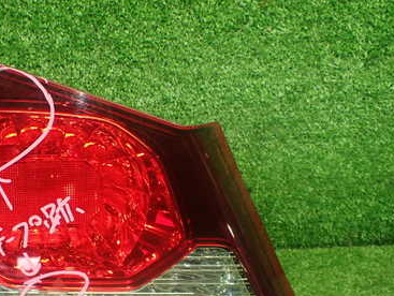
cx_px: 91
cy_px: 214
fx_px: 558
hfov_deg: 37.8
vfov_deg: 29.4
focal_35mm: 49
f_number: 2.3
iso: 640
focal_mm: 5.4
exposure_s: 1/125
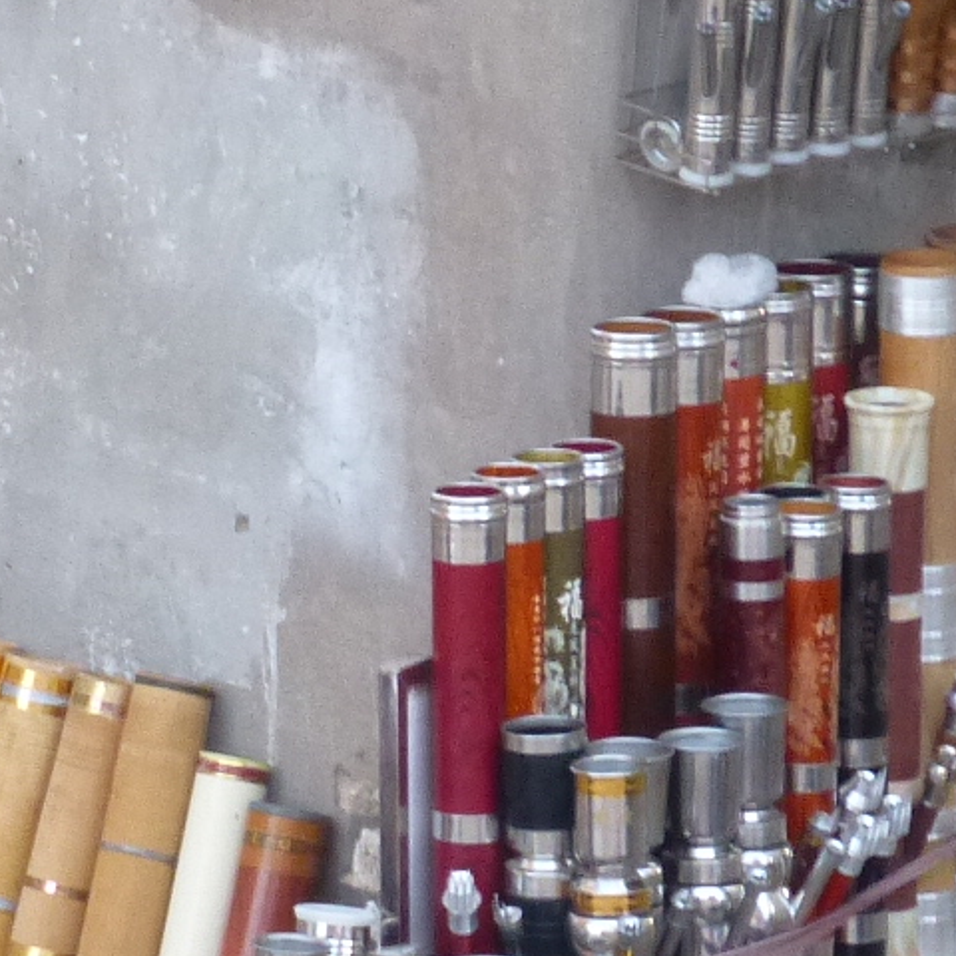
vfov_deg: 3.2
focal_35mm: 547
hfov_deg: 3.2
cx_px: 611
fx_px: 17091
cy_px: 757
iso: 400
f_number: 5.4
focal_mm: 25.9
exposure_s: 1/15
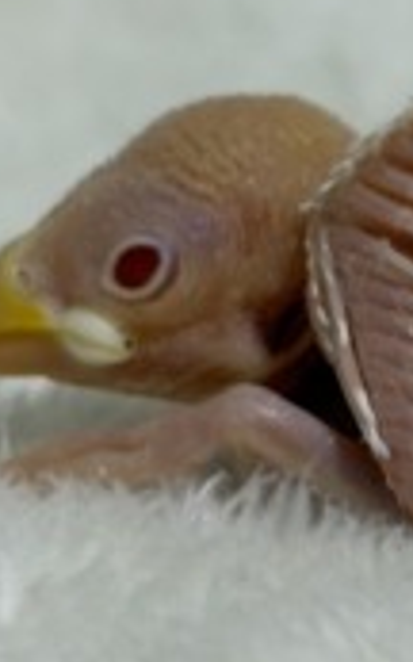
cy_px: 184
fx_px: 3677
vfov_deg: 10.3
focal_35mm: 204
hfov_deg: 6.3
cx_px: 635
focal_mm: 5.96
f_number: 1.6
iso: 160
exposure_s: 1/50
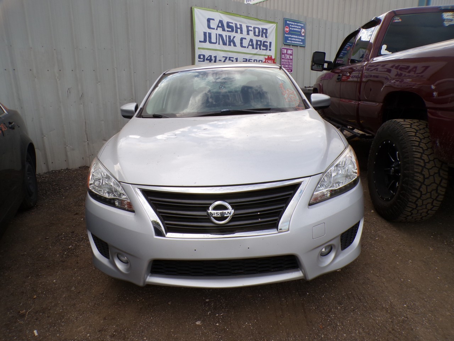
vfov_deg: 56.8
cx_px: 227
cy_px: 170
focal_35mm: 24
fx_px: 315
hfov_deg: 71.6
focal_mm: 4.3
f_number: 5.8
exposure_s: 1/180
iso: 100
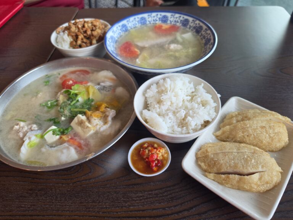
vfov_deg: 58.9
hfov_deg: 73.9
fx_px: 195
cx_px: 146
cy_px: 110
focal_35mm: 23
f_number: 1.4
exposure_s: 1/100
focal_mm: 6.5
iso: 100
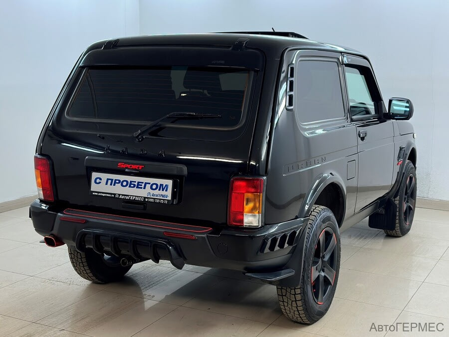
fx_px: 623
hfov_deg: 39.7
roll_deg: -0.8
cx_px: 224
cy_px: 168
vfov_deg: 30.3
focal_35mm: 48
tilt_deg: -8.3
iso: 80
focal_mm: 6.86
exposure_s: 1/100
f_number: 1.78
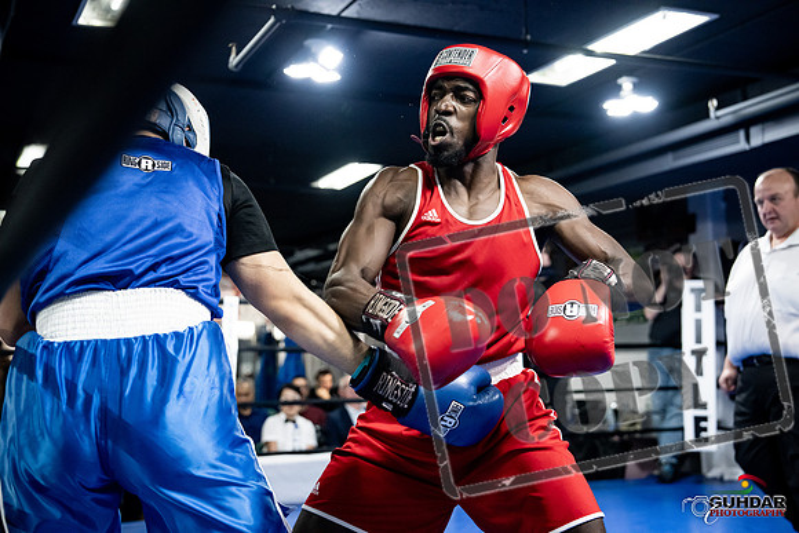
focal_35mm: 45
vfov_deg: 29.9
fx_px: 999
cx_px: 400
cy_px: 266
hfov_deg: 43.6
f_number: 2.8
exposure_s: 1/1000
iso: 8000
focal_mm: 45
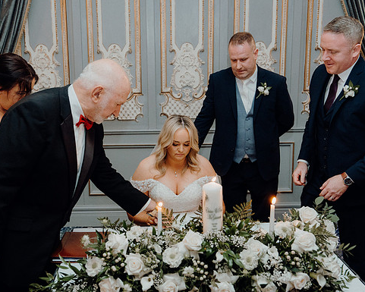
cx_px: 162
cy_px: 146
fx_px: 465
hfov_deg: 42.8
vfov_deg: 34.9
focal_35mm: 43
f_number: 3.5
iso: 2500
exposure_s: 1/160
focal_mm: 38
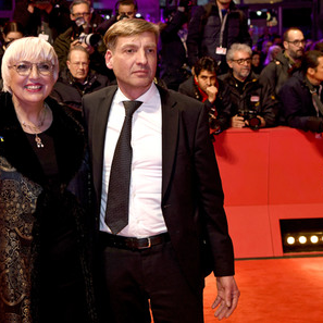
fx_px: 655
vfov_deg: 27.7
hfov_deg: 27.4
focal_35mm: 62
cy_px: 162
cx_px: 85
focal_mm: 48
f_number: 5
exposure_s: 1/160
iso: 800
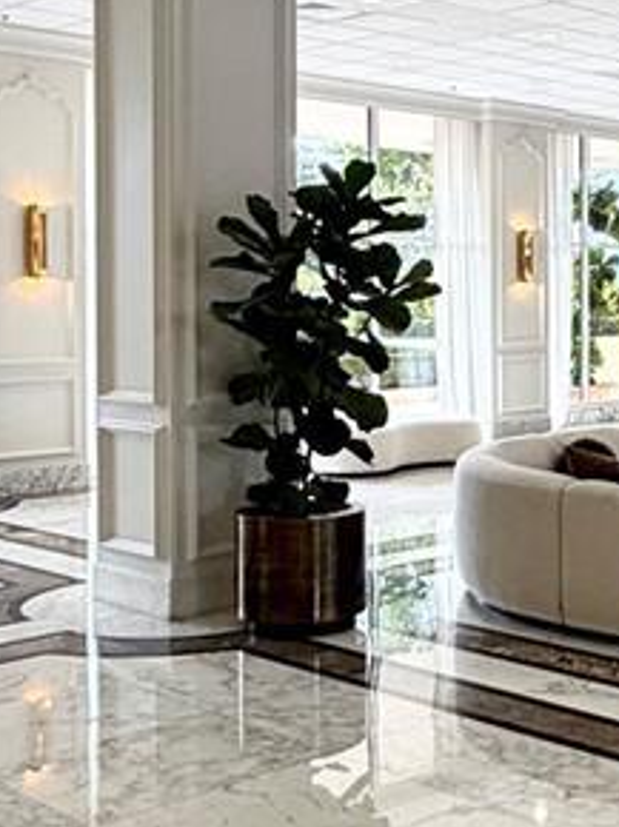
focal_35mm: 58
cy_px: 328
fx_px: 1385
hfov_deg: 24.1
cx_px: 622
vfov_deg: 33.1
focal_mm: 2.22
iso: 125
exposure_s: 1/120
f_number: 2.2
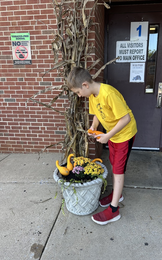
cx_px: 92
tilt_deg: -14.8
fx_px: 191
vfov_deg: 68.4
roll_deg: +0.1
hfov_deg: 45.9
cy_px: 132
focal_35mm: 27
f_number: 1.78
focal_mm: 6.86
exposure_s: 1/272
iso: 80
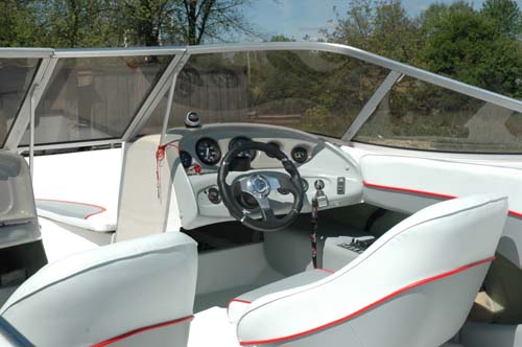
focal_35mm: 66
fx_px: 956
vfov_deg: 20.6
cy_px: 174
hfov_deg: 30.5
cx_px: 261
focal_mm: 44
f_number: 11
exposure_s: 1/500
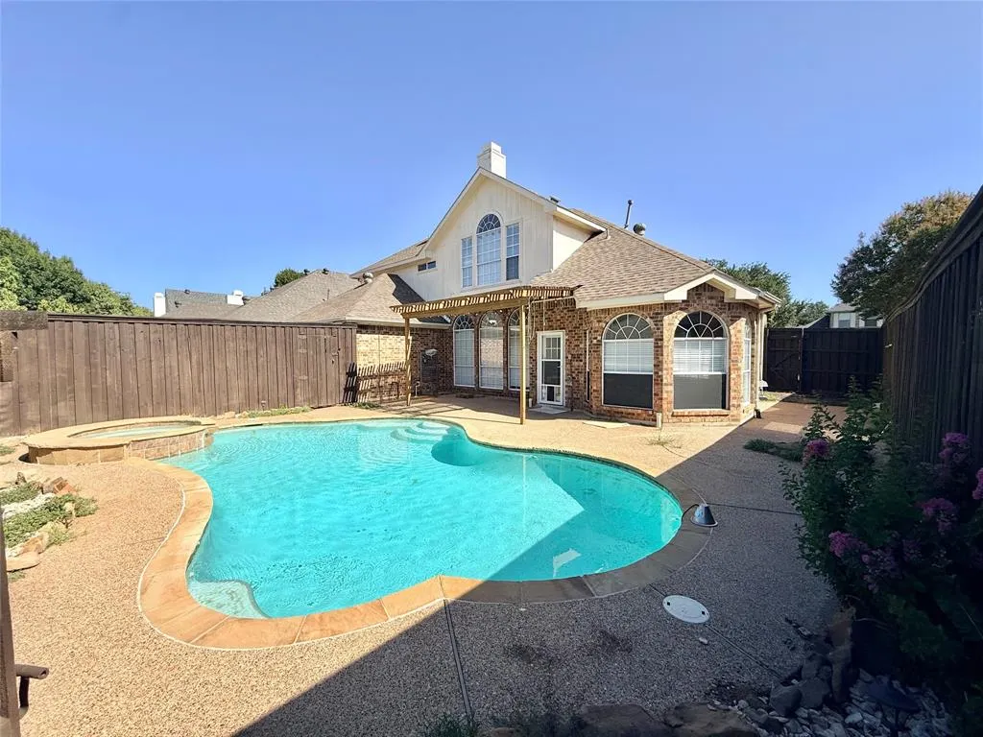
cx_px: 492
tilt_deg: -1.6
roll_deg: +0.1
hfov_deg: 102.1
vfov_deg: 85.7
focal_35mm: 14
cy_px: 368
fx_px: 398
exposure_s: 1/1848
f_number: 2.2
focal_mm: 2.22
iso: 50
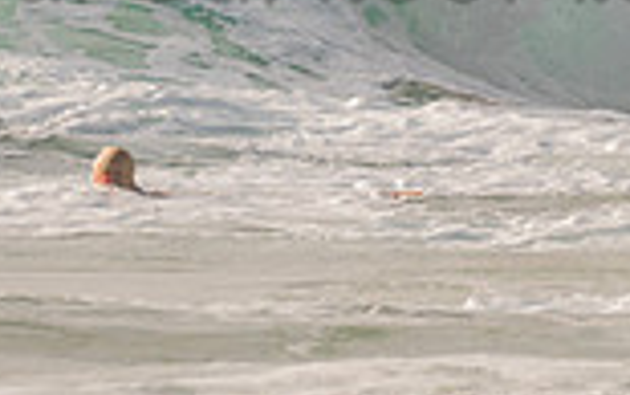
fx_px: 40123
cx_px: 272
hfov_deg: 0.9
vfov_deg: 0.6
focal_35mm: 2336
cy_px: -115
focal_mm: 500
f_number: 5.6
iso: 160
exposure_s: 1/2000
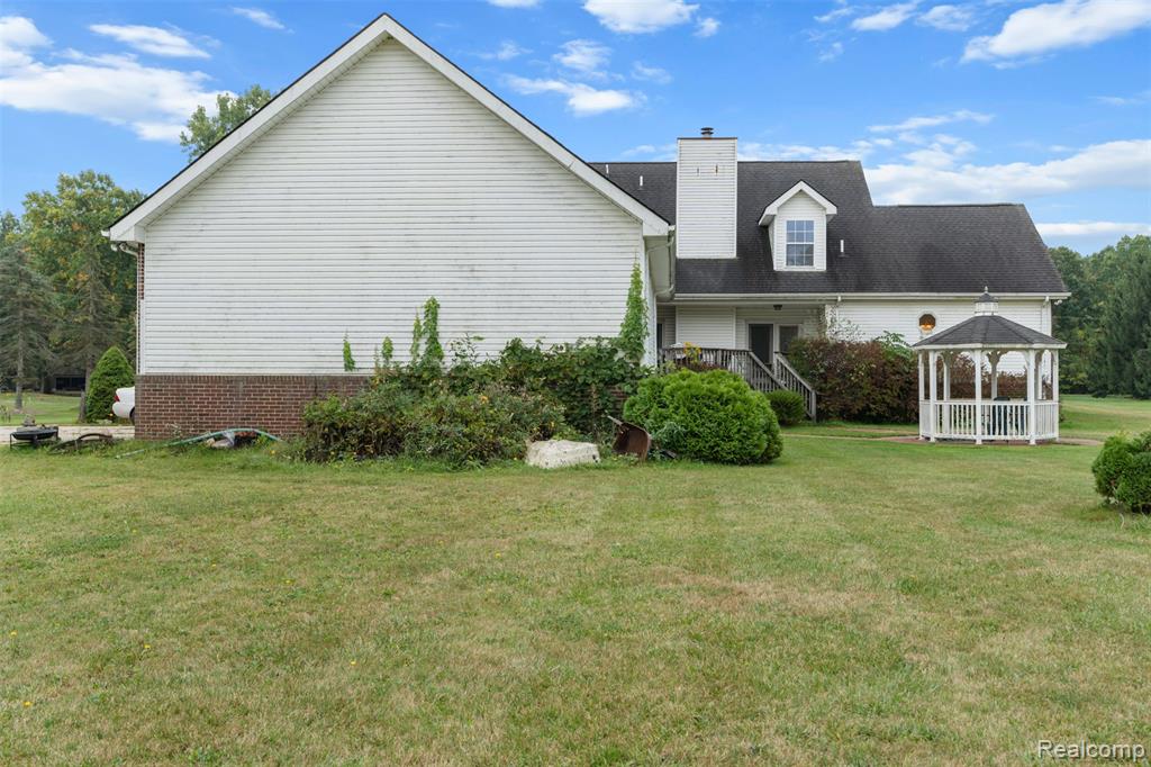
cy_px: 384
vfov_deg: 37.8
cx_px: 576
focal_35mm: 35
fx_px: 1119
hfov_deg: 54.4
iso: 400
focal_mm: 35
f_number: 8
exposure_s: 1/80
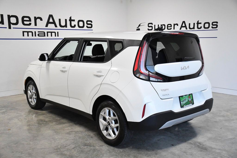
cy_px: 79
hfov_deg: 49.5
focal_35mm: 39
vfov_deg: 34.2
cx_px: 118
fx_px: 257
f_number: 3.8
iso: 2500
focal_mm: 26
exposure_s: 1/1600
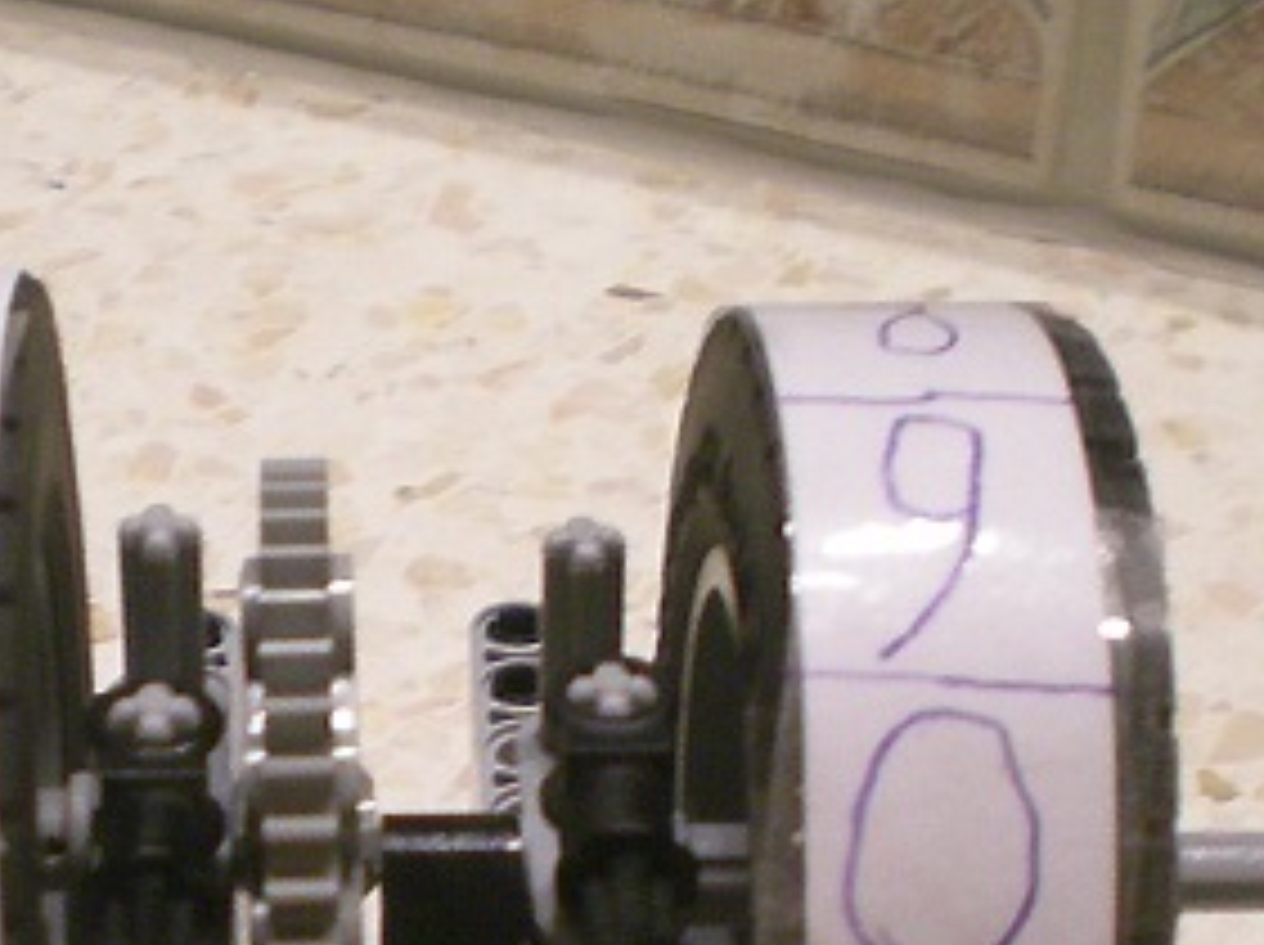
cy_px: 1058
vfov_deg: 13.9
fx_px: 3793
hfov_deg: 18.8
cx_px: 333
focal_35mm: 104
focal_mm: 6.3
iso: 200
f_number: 3.1
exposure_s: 1/13.8
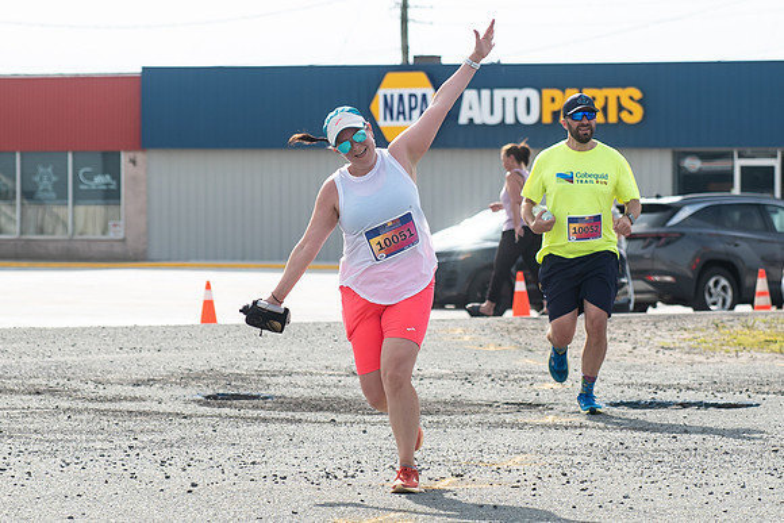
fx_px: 4298
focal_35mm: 197
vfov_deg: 7.0
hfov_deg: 10.4
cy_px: 177
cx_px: 392
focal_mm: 85
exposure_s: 1/1600
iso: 250
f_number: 4.5
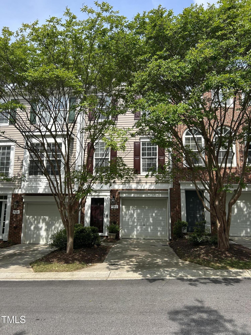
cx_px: 126
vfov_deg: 67.3
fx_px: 251
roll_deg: -0.3
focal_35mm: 26
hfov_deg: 53.1
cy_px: 168
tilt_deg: +9.3
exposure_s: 1/2353
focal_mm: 5.7
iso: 50
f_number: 1.5
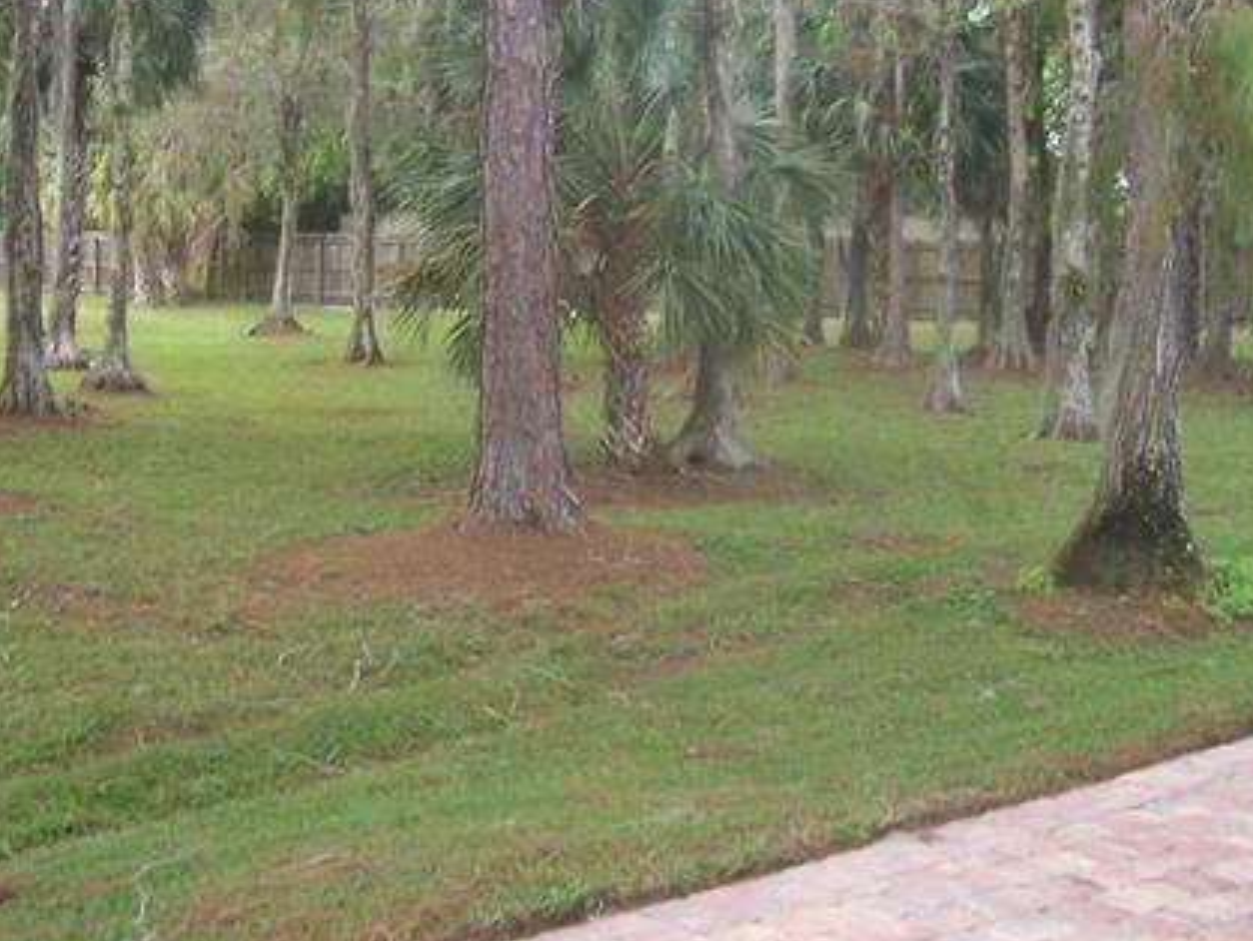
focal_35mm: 52
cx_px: 516
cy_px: 345
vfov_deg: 27.9
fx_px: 1883
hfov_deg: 36.7
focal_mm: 5.6
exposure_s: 1/180
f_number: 2.7
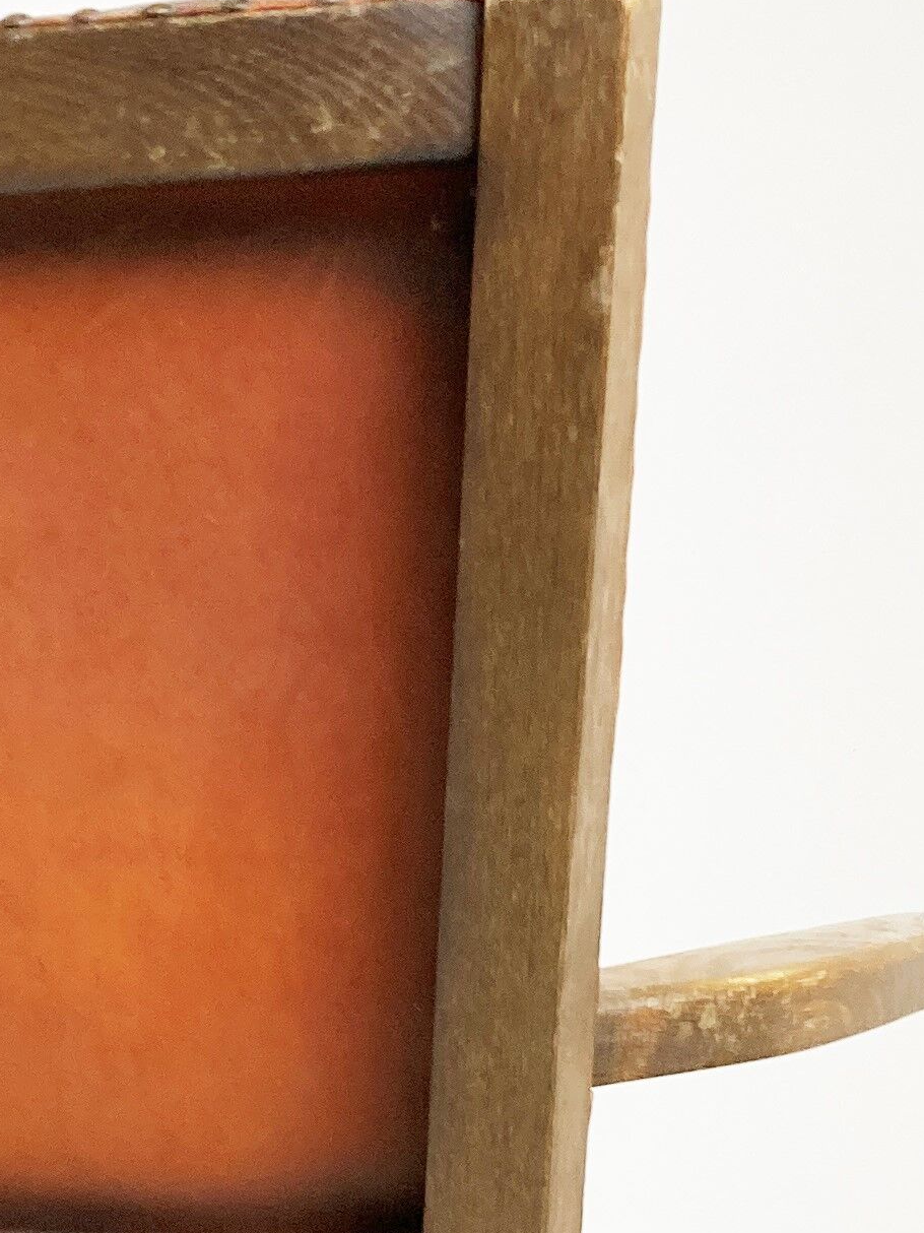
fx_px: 3311
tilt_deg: -6.1
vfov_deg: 20.2
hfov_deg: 15.8
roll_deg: -2.8
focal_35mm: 93
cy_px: 1320
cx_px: 196
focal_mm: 3.99
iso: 80
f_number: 1.8
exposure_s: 1/100
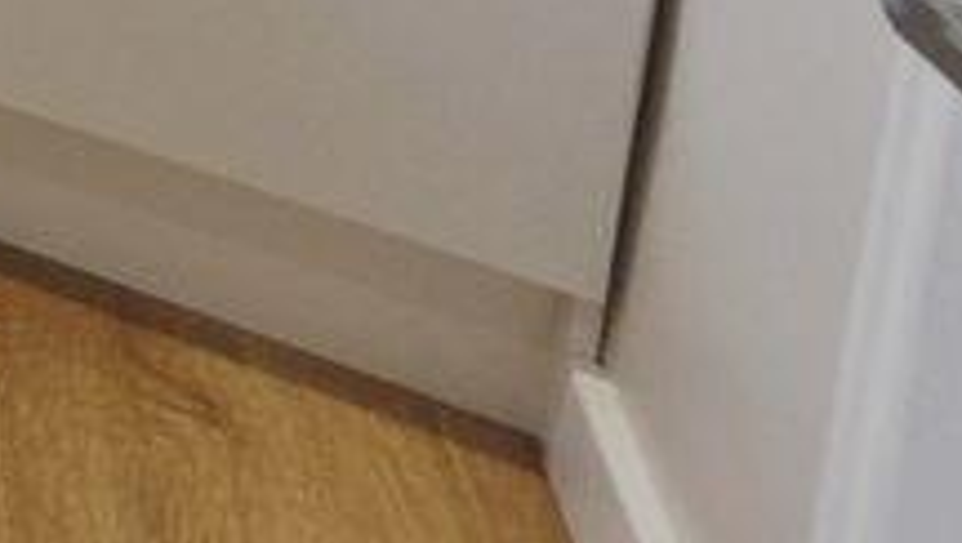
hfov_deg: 15.9
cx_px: -1269
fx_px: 1711
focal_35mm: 67
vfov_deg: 11.2
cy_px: -1090
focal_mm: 2.2
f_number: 1.9
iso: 64
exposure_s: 1/120
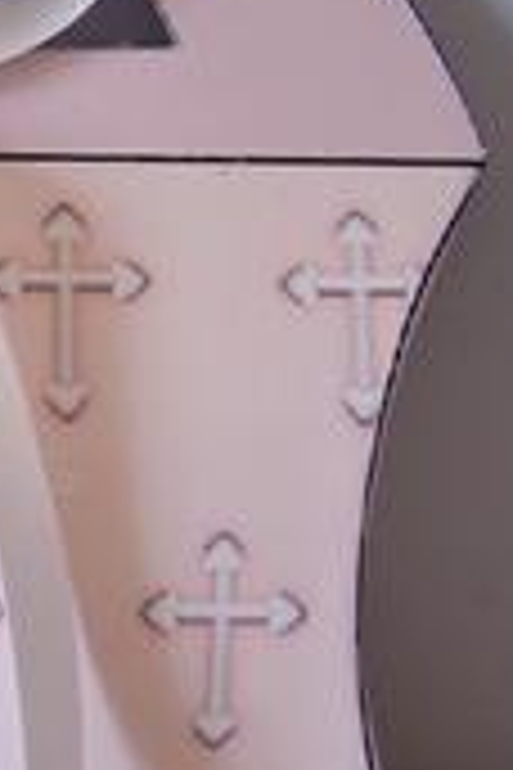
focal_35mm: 104
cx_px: -212
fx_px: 2223
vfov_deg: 19.6
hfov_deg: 12.6
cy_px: 261
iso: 80
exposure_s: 1/60
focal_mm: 6.3
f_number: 2.8
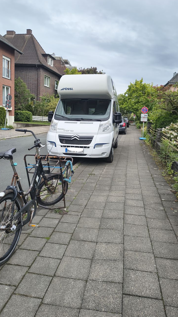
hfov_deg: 42.9
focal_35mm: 27
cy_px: 161
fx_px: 227
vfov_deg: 69.9
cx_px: 84
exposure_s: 1/701
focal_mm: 5.56
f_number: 1.8
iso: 101
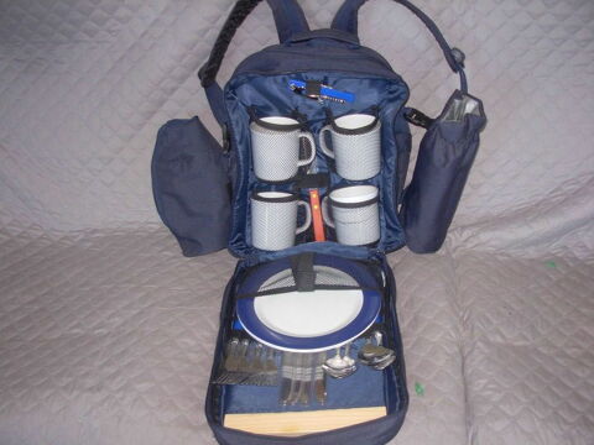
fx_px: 652
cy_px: 222
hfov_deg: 49.0
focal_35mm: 38
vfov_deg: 37.7
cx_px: 297
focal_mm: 6.3
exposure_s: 1/22.6
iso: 79
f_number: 2.9
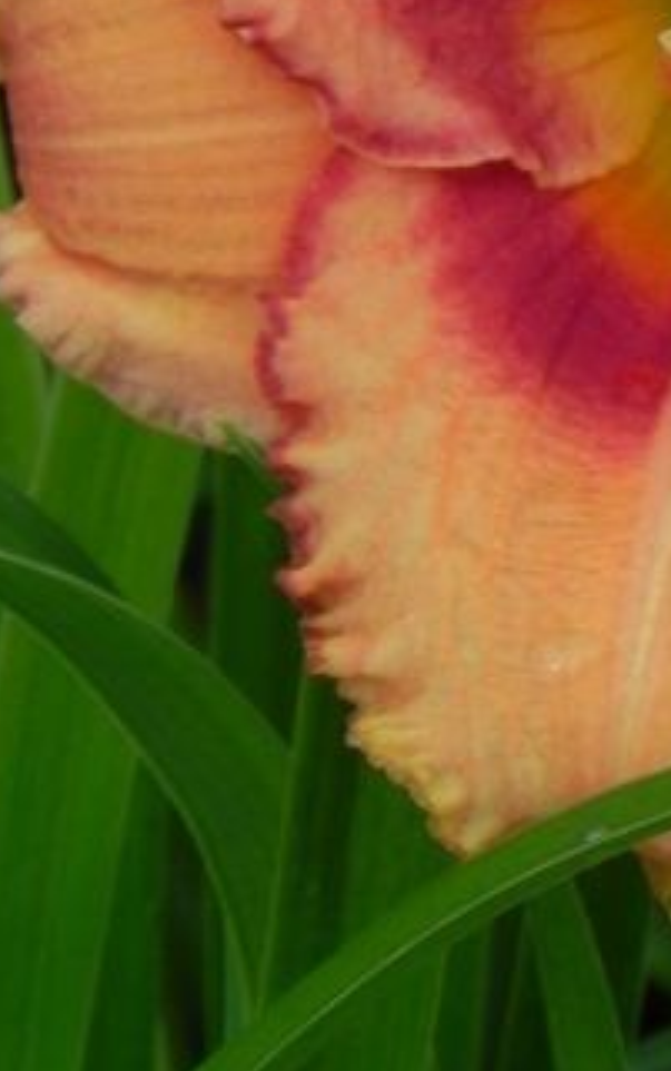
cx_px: 855
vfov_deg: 4.3
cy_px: -43
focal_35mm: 486
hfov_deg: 2.7
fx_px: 14201
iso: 160
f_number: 8
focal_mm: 32.7
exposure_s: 1/320
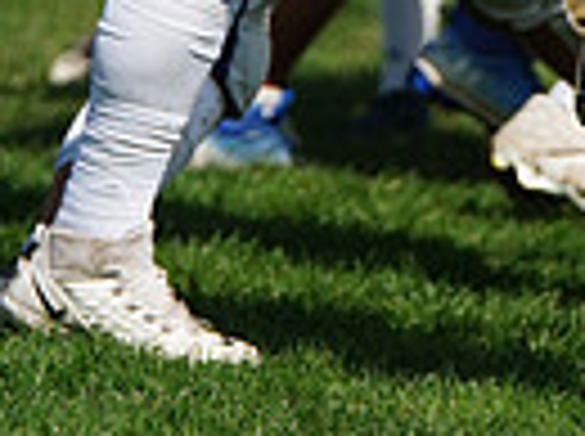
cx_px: 495
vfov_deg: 1.4
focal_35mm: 1063
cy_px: -416
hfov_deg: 1.9
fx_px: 17931
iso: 400
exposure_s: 1/8000
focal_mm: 247
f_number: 2.8
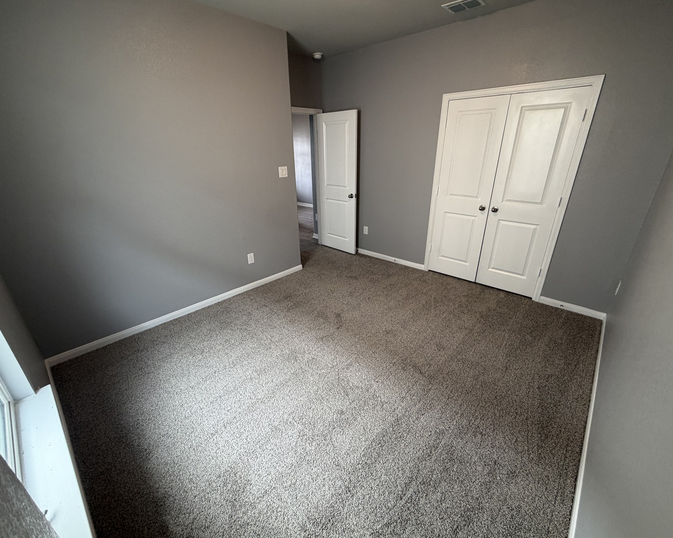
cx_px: 334
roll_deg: +1.2
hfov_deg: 96.8
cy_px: 270
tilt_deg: -23.2
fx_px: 299
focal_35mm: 15
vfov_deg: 84.0
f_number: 2.2
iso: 160
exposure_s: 1/60
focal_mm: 2.22
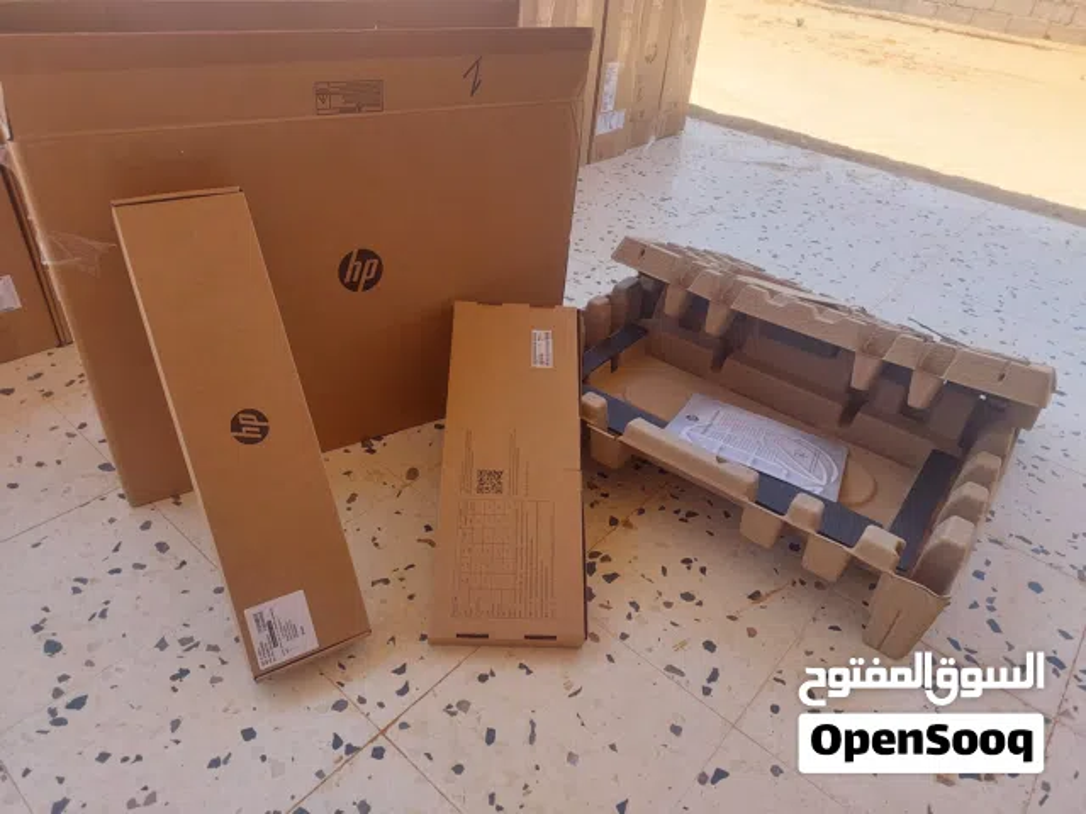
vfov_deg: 58.9
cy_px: 407
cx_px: 543
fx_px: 722
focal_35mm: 23
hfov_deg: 73.9
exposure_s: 1/189
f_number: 1.8
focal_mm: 5.06
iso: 25
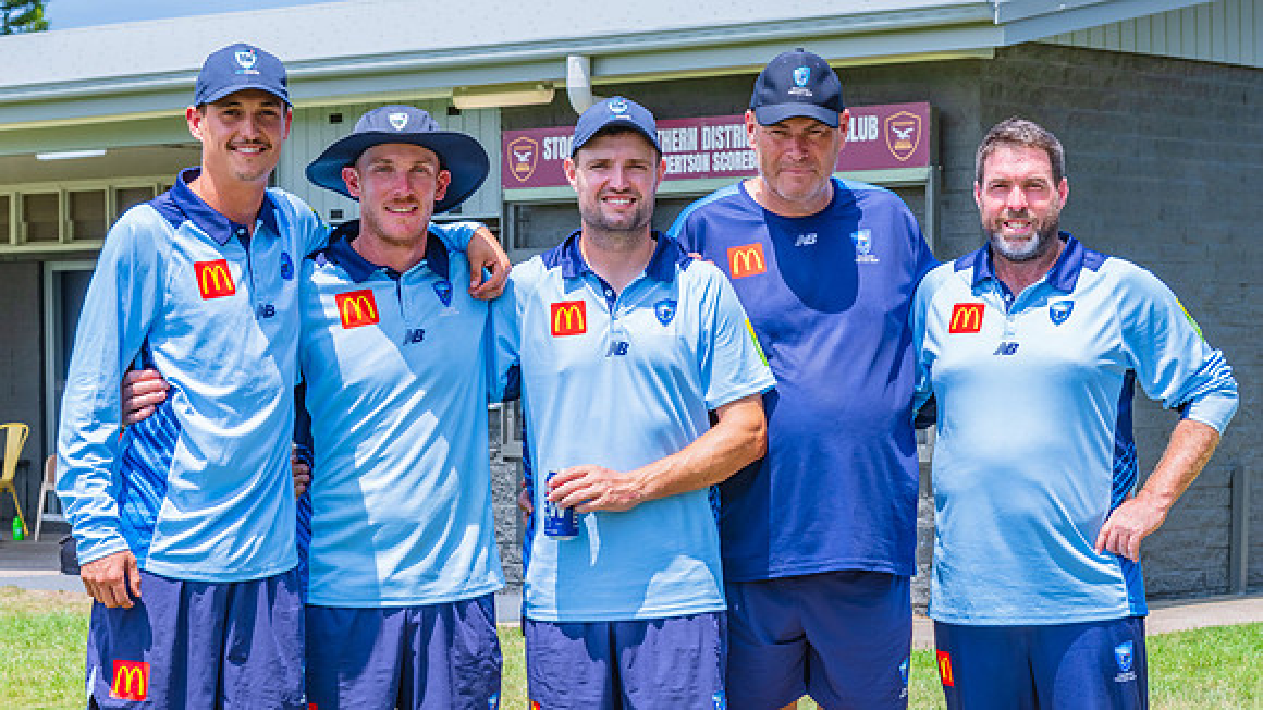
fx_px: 3457
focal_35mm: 103
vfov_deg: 11.7
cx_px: 716
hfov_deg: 20.7
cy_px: 541
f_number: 8
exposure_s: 1/320
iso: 200
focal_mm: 62
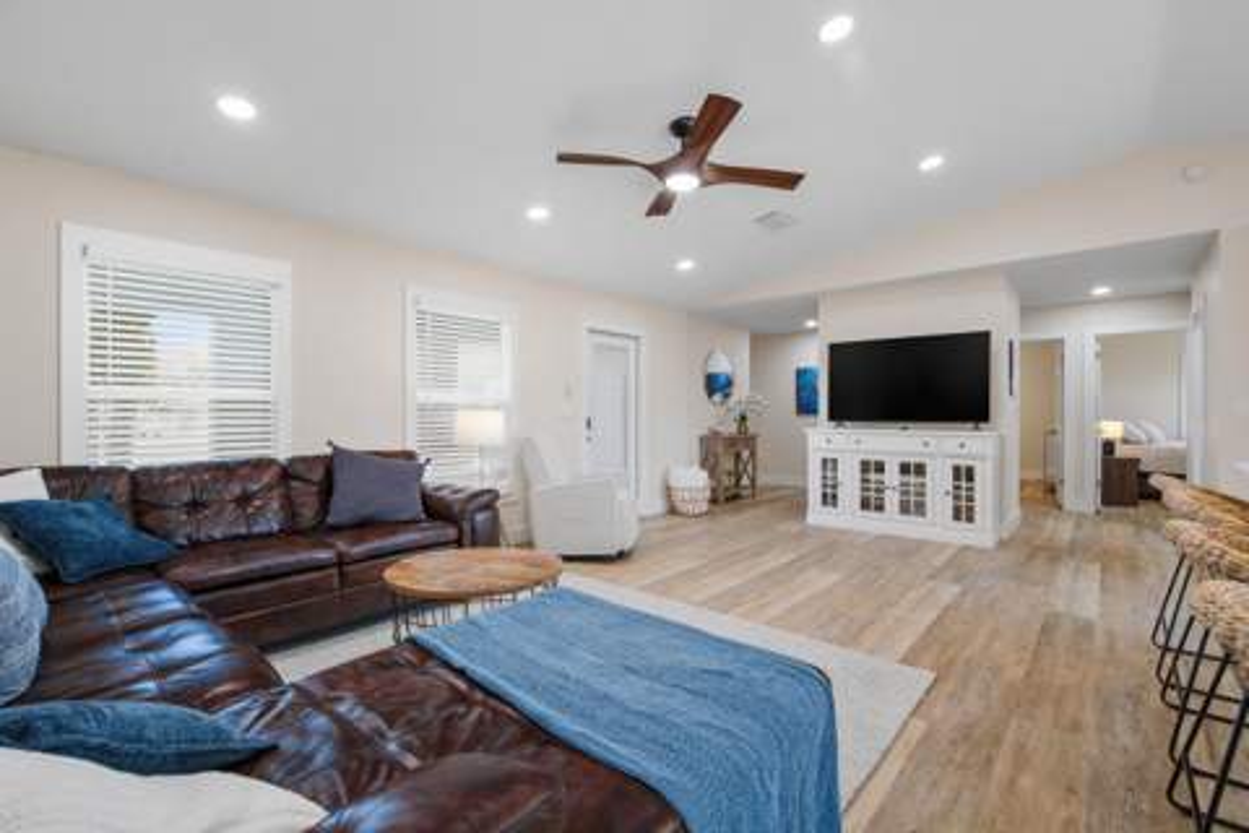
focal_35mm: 16
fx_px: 555
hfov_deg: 96.7
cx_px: 624
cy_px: 416
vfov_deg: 73.7
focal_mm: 16
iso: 800
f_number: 8
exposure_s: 1/500
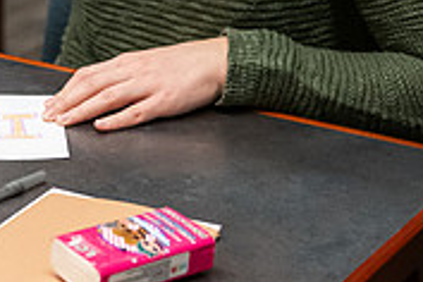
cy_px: -85
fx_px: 1997
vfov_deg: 8.0
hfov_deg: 11.9
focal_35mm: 170
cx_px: -48
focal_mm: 52
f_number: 3.2
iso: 2000
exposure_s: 1/200
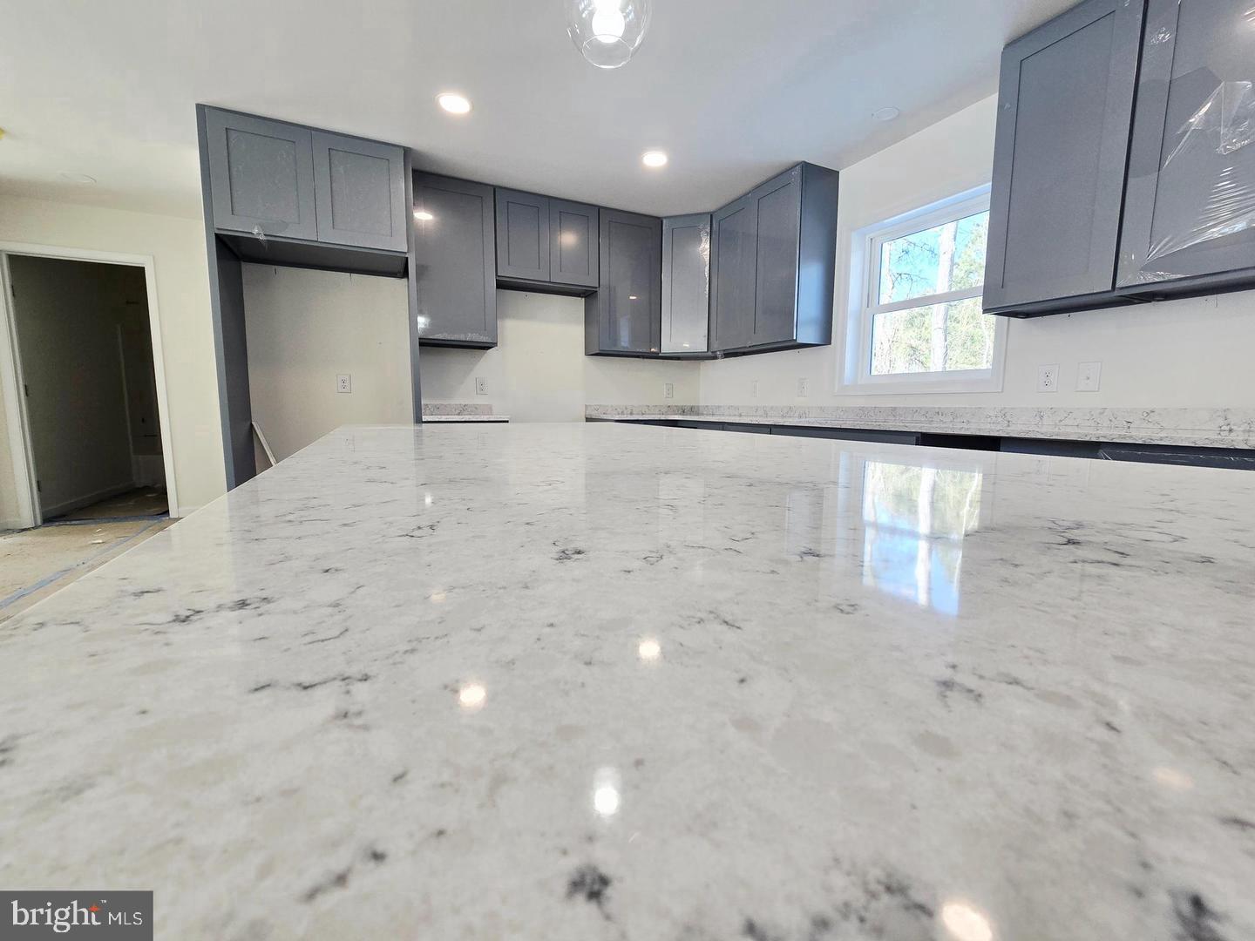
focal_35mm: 13
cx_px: 628
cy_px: 470
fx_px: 471
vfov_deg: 89.9
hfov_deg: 106.2
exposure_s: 1/120
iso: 50
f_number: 2.2
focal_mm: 2.2
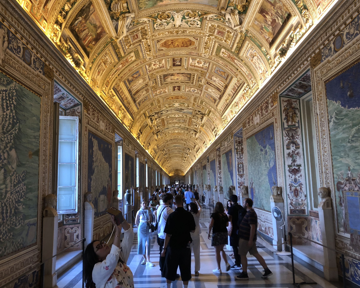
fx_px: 320
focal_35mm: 30
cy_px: 141
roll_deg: +2.8
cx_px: 175
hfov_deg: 58.8
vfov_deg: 48.5
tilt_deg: +6.8
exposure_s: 1/17
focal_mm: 4
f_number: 1.8
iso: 50
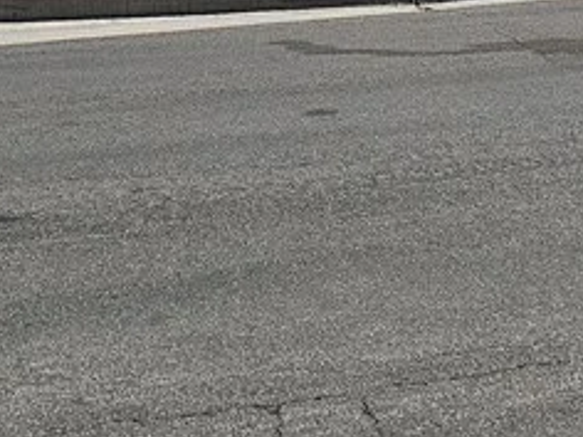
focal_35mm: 100
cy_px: -383
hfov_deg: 19.1
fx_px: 1684
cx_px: 585
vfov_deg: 13.2
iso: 10
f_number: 1.7
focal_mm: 6.3
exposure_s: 1/976
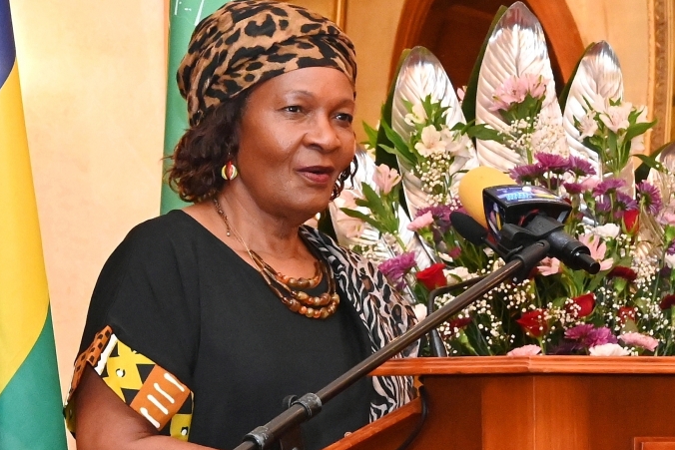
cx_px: 300
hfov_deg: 19.3
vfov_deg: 12.9
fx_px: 1988
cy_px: 261
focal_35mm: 106
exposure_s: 1/160
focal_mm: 70
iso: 8000
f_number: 11
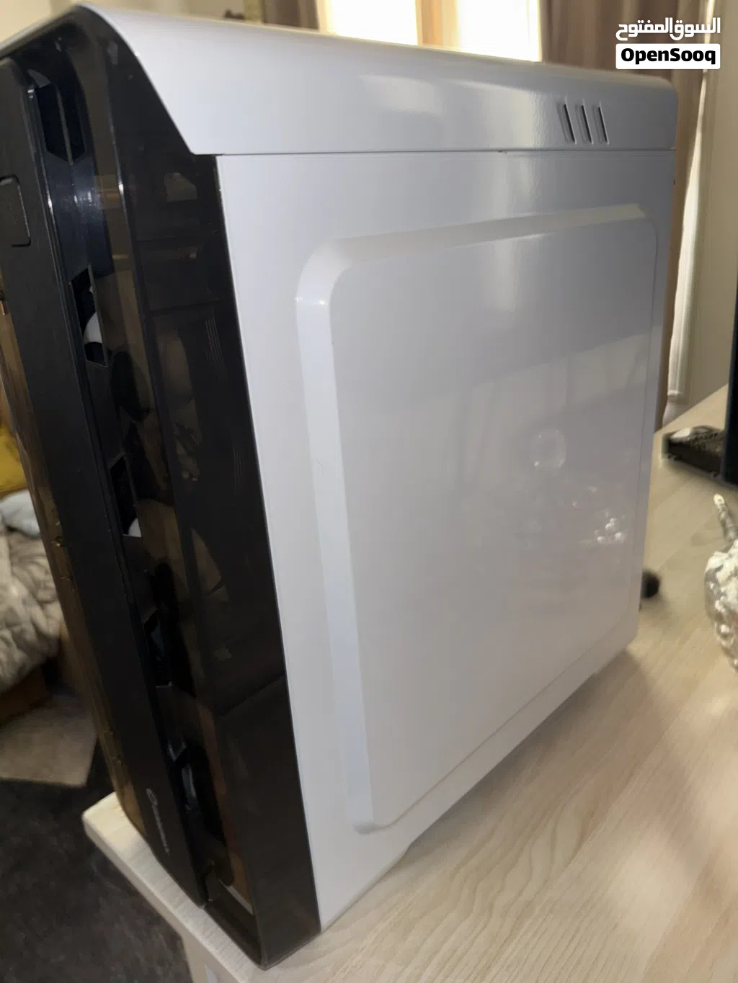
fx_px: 682
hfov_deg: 56.8
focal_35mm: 24
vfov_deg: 71.6
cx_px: 369
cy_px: 492
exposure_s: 1/4
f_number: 1.78
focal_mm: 6.76
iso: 50
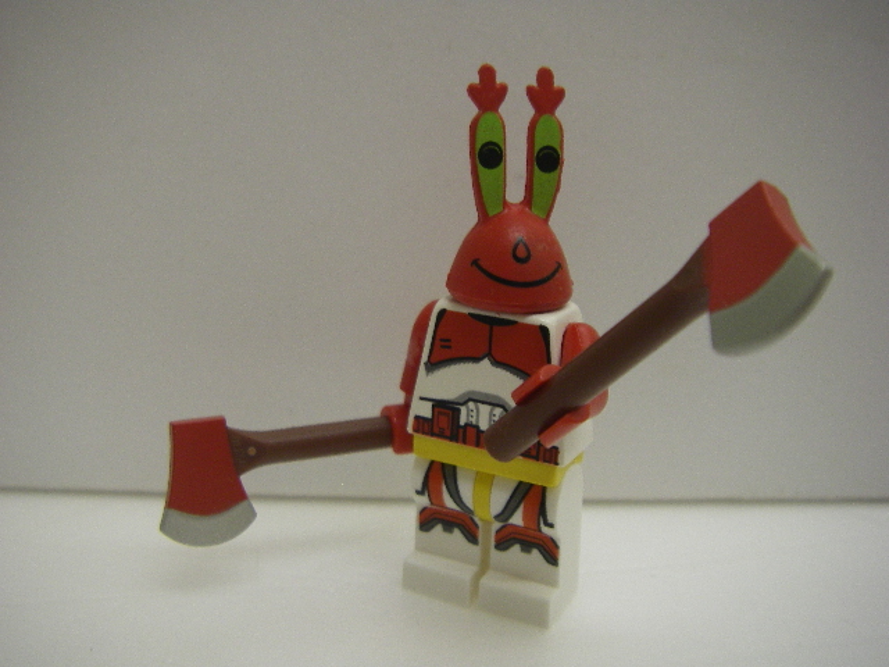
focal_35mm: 38
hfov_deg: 49.0
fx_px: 976
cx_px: 444
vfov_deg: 37.7
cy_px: 334
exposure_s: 1/40
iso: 160
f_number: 3.3
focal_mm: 6.3
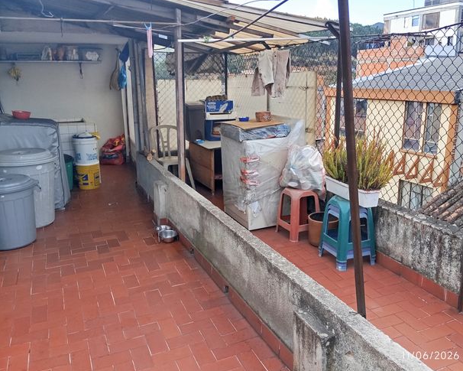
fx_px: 411
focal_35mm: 30
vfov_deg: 48.5
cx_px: 253
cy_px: 184
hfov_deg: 58.7
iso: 448
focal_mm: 4.22
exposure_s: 1/120
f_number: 1.8
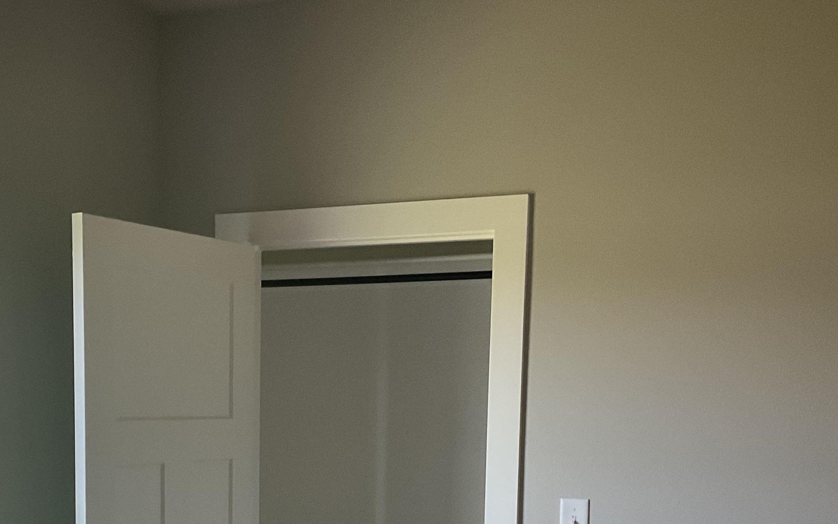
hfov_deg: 38.2
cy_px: 515
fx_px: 1188
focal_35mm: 52
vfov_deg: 23.9
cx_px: 250
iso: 64
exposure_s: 1/120
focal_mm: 3
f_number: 1.8
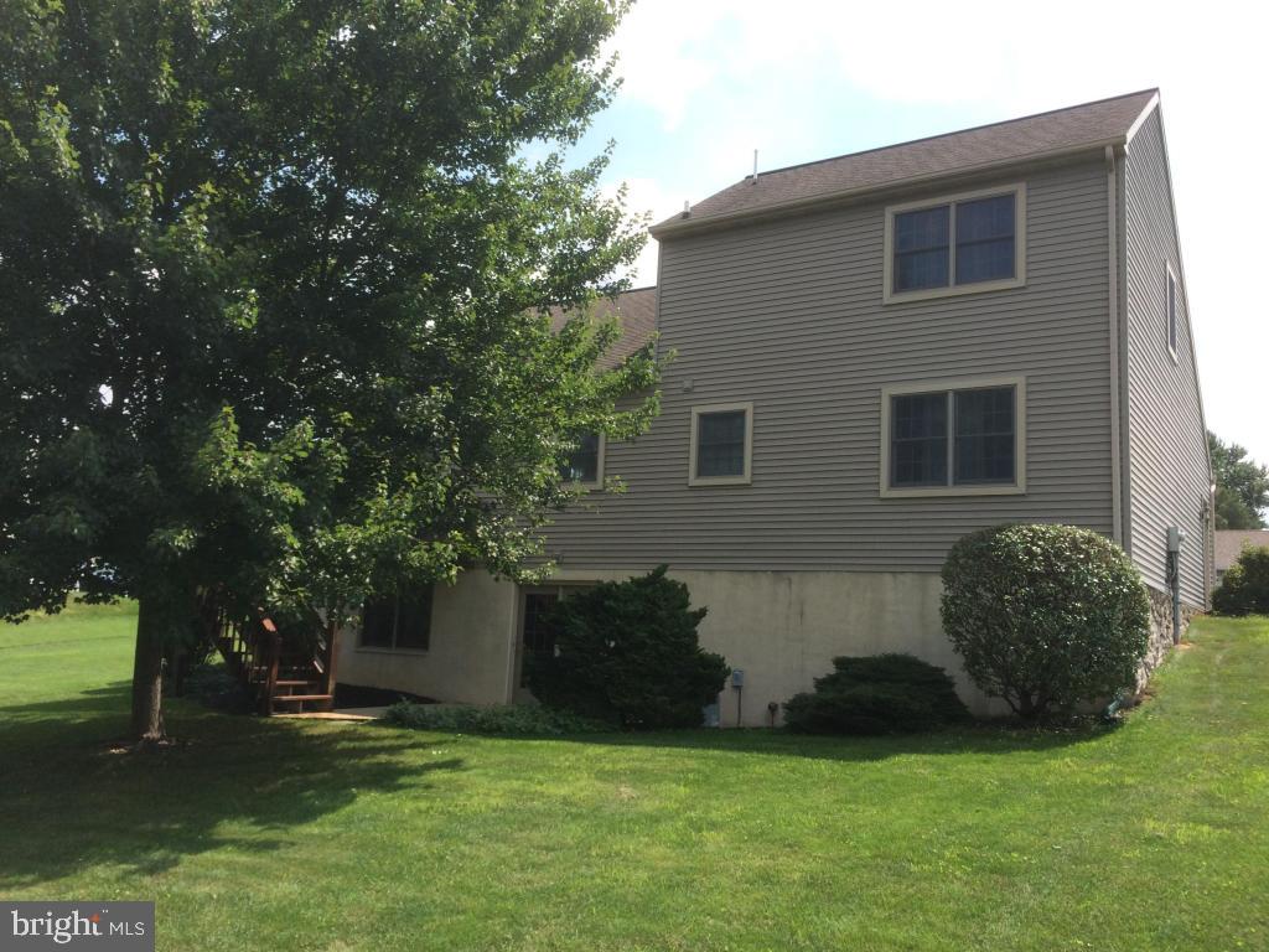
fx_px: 1063
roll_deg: -2.6
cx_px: 634
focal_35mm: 29
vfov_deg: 48.2
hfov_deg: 61.7
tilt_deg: +10.6
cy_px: 476
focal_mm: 4.15
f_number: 2.2
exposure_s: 1/1414
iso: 32
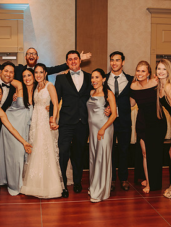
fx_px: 290
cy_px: 109
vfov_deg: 42.9
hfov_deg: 32.8
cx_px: 67
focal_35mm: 44
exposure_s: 1/60
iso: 500
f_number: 2.8
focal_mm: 28
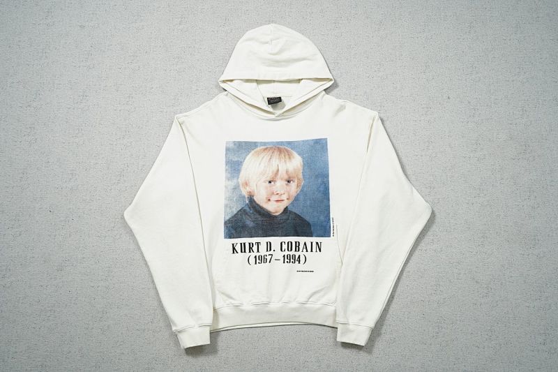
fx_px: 542
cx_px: 279
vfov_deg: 37.8
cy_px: 186
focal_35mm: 35
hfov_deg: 54.4
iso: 1600
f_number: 10
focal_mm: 35
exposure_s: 1/100
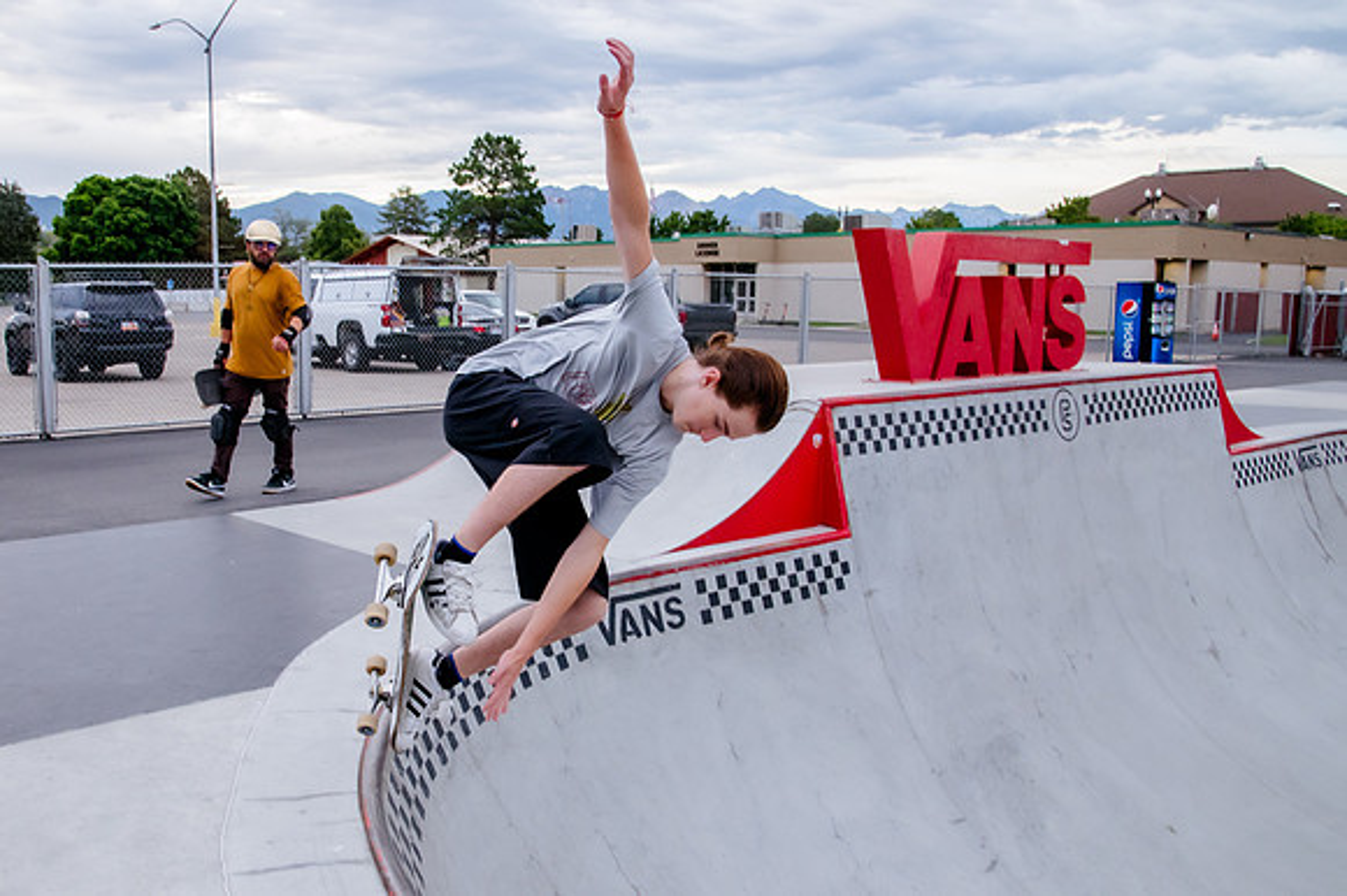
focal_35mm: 32
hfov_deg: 58.0
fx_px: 1198
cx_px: 505
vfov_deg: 41.0
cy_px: 471
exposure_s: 1/400
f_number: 9
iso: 2500
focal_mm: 24
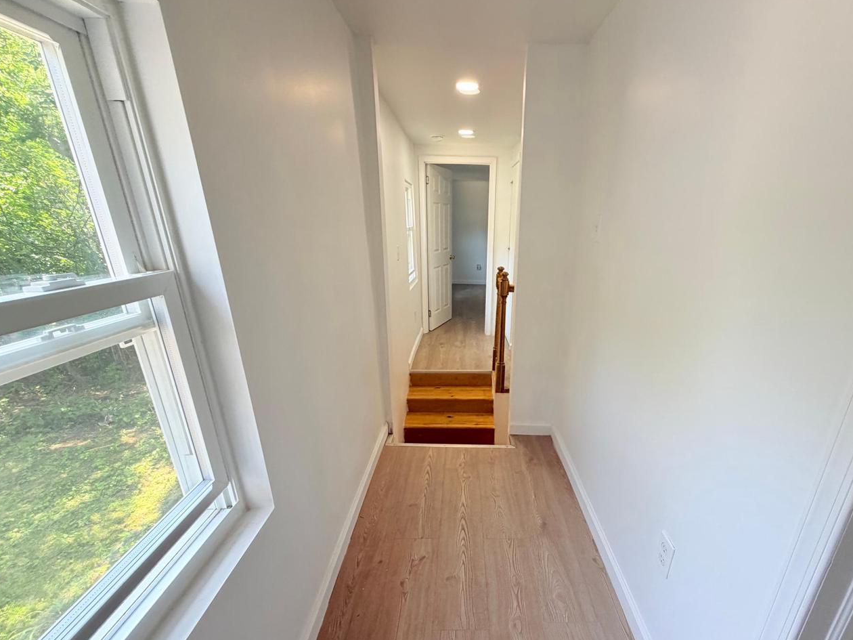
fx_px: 394
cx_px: 478
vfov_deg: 77.8
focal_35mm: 16
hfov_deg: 94.0
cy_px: 358
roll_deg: -2.8
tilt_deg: -14.9
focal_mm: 2.22
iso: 125
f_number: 2.2
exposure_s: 1/121
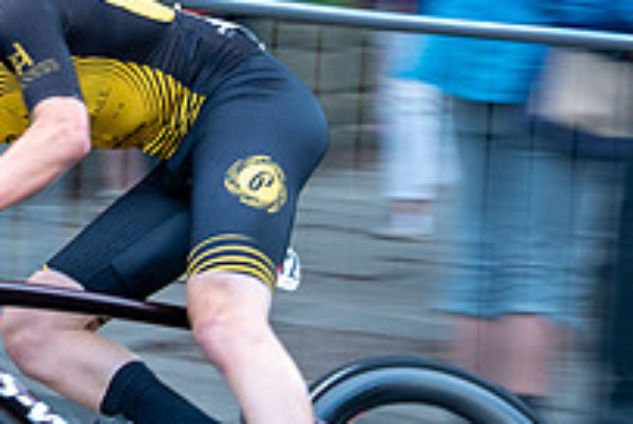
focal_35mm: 254
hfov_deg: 8.0
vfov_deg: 5.4
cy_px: 63
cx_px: -181
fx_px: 4473
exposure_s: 1/125
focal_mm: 70
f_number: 5
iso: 800
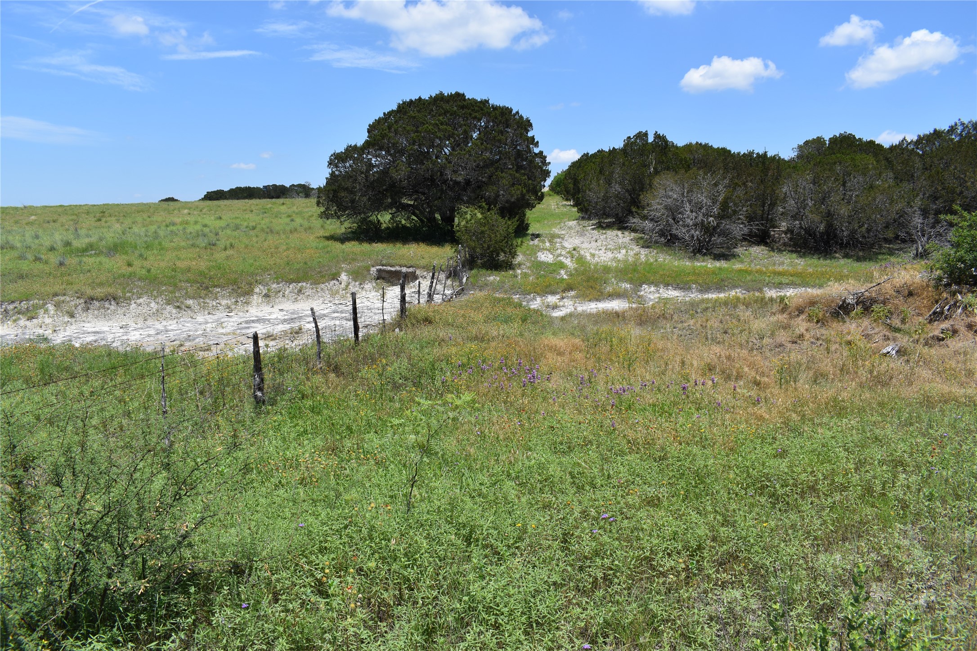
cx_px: 488
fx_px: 733
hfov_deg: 67.4
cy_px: 326
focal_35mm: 27
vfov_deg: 47.9
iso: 100
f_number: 9
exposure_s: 1/320
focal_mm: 18
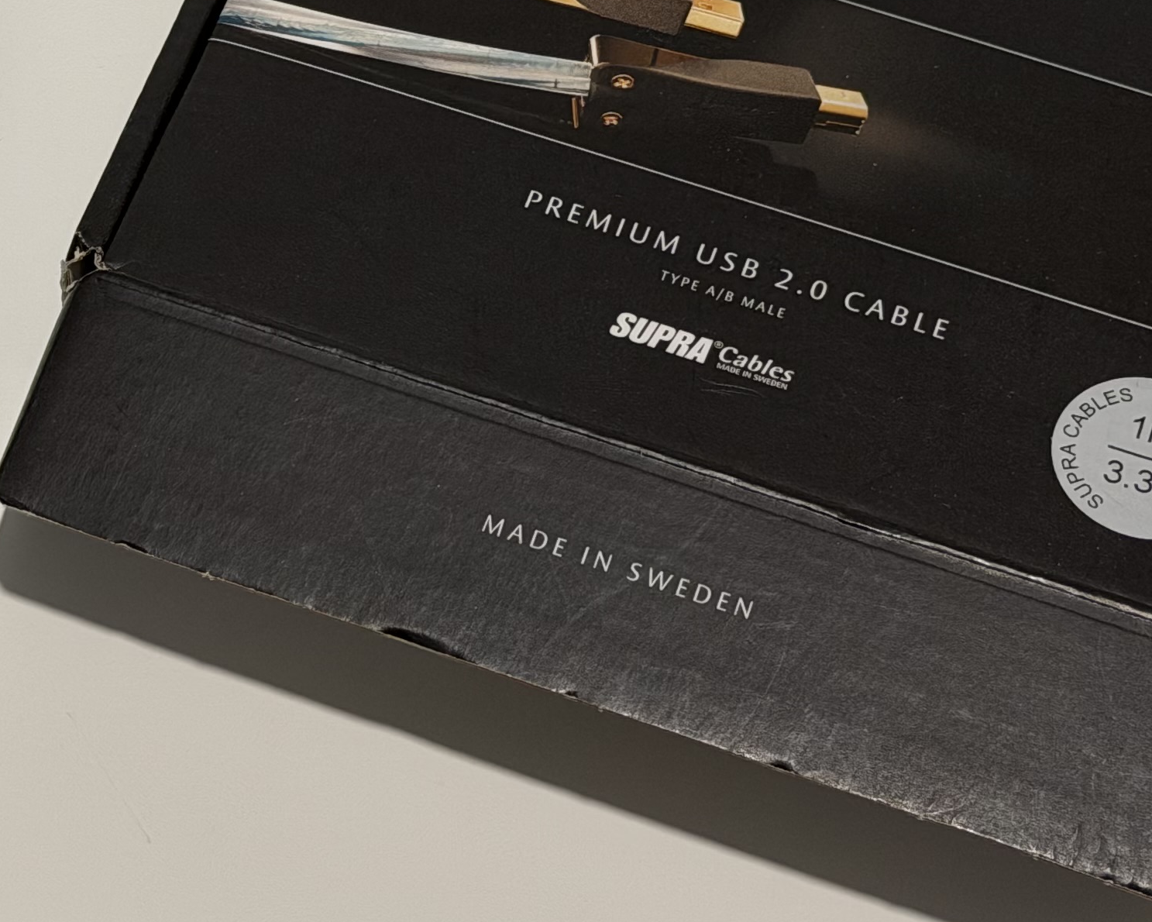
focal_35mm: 127
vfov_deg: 12.1
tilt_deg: -54.8
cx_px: 265
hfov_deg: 15.1
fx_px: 4331
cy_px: 131
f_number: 1.78
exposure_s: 1/60
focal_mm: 6.76
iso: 200
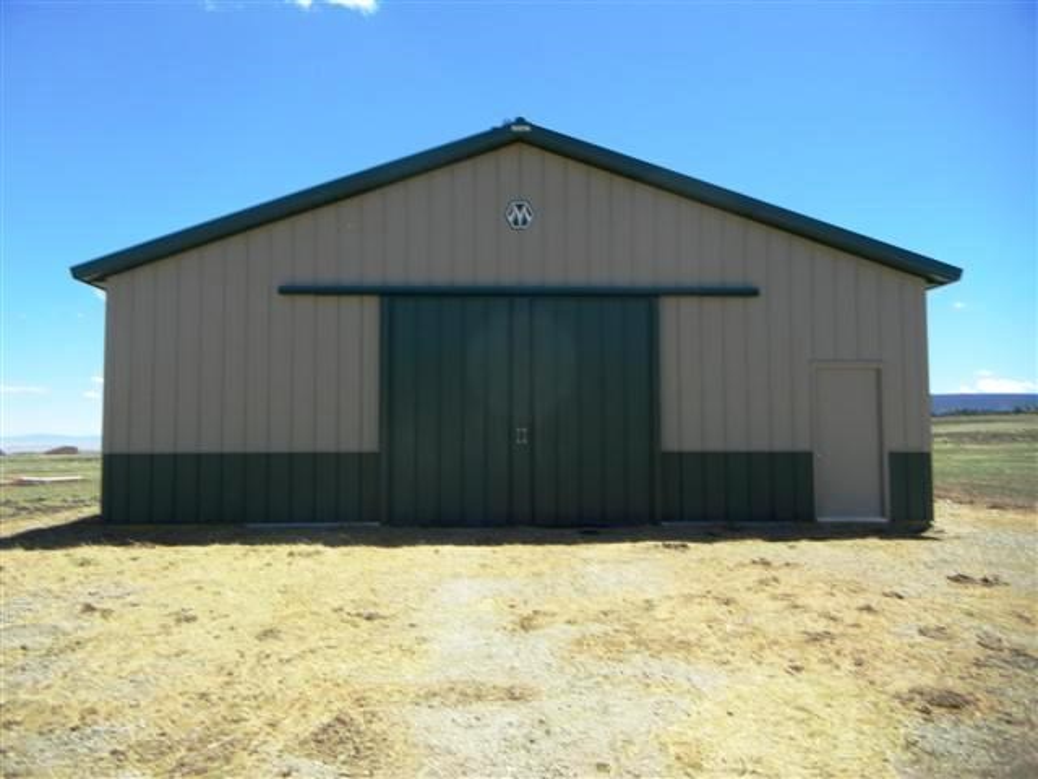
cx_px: 519
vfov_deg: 46.8
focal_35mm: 30
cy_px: 390
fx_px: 900
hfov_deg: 60.0
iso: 160
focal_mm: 5.4
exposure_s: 1/258
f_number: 7
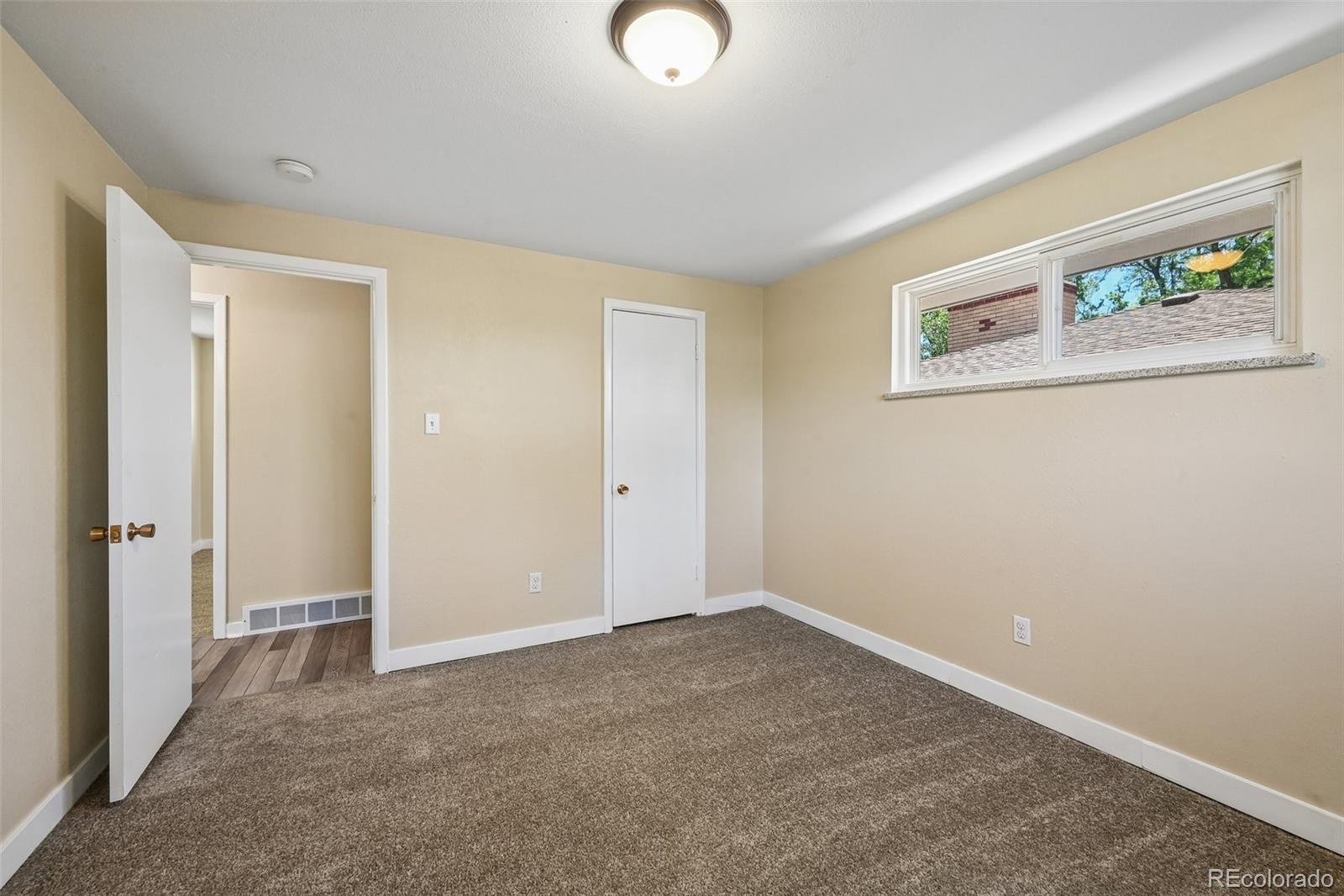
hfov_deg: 104.3
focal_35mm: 14
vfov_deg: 81.2
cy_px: 448
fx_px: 523
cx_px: 672
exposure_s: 1/25
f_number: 10
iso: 400
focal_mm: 14
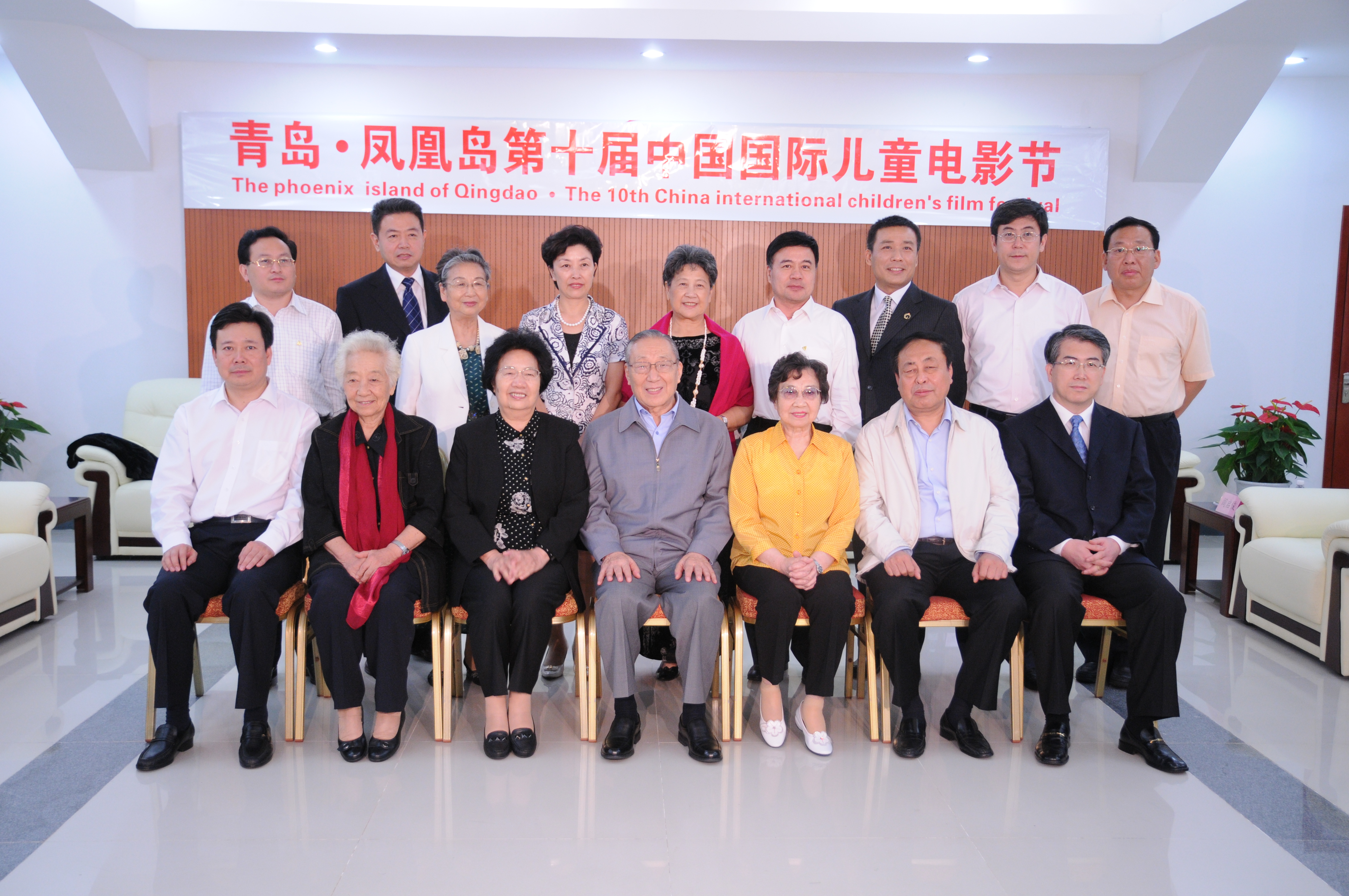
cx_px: 674
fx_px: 1347
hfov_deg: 53.2
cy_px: 448
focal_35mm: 36
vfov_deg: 36.8
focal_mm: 24
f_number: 4
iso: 640
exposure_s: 1/15
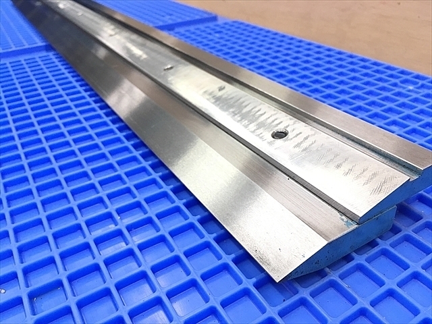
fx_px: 362
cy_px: 162
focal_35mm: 29
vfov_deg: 48.2
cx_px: 216
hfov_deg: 61.7
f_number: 2.2
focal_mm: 4.15
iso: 80
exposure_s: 1/30
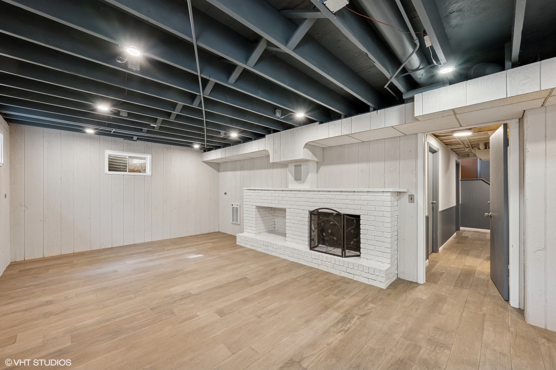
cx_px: 278
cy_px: 185
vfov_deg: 81.2
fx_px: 216
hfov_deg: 104.3
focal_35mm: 14
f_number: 9
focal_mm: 14
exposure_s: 1/13
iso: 200
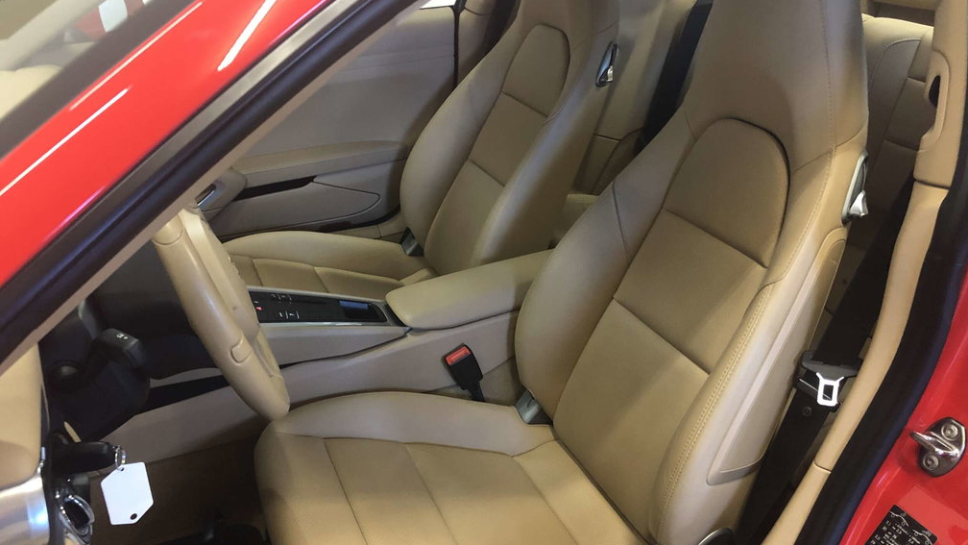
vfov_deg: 37.8
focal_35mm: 31
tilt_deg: -26.5
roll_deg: +0.7
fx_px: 796
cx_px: 491
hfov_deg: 62.6
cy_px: 274
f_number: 1.8
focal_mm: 3.99
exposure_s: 1/12
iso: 100
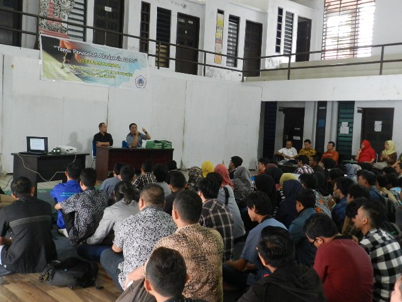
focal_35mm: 38
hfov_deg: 49.0
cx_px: 201
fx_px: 441
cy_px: 151
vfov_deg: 37.7
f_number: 4
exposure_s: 1/10
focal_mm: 6.7
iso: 800
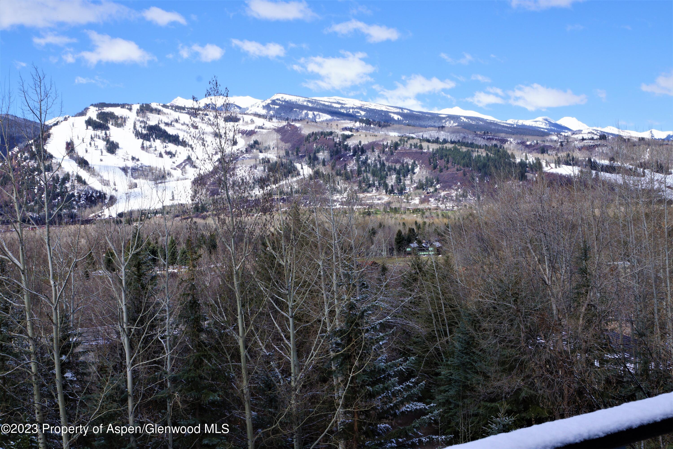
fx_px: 981
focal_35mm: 52
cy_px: 224
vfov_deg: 25.7
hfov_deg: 37.9
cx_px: 336
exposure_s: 1/100
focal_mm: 35
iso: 100
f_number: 14
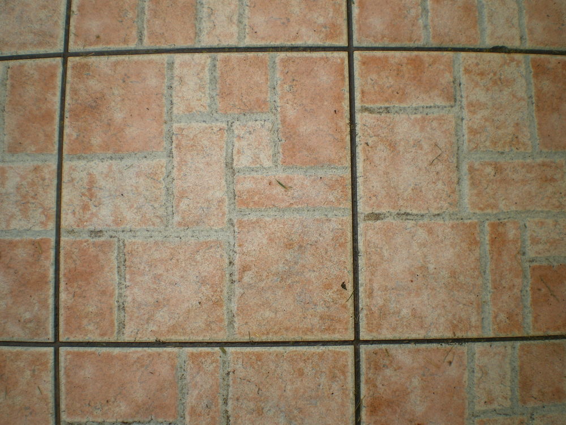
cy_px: 212
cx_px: 283
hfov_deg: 51.4
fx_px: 589
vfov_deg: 39.7
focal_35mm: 36
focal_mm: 6.3
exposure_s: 1/160
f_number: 4.6
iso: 50
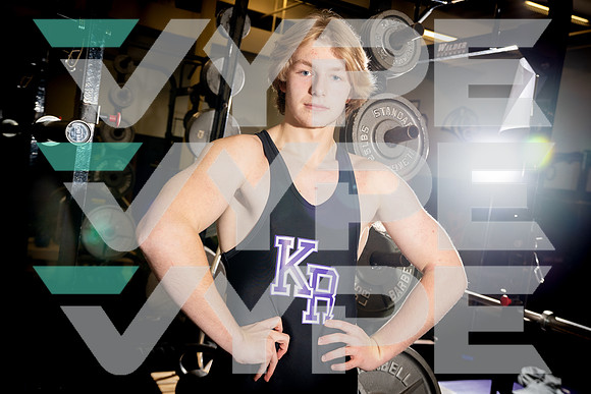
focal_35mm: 38
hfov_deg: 50.7
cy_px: 197
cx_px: 296
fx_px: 624
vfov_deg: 35.1
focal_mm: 38
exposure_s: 1/250
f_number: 5
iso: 500
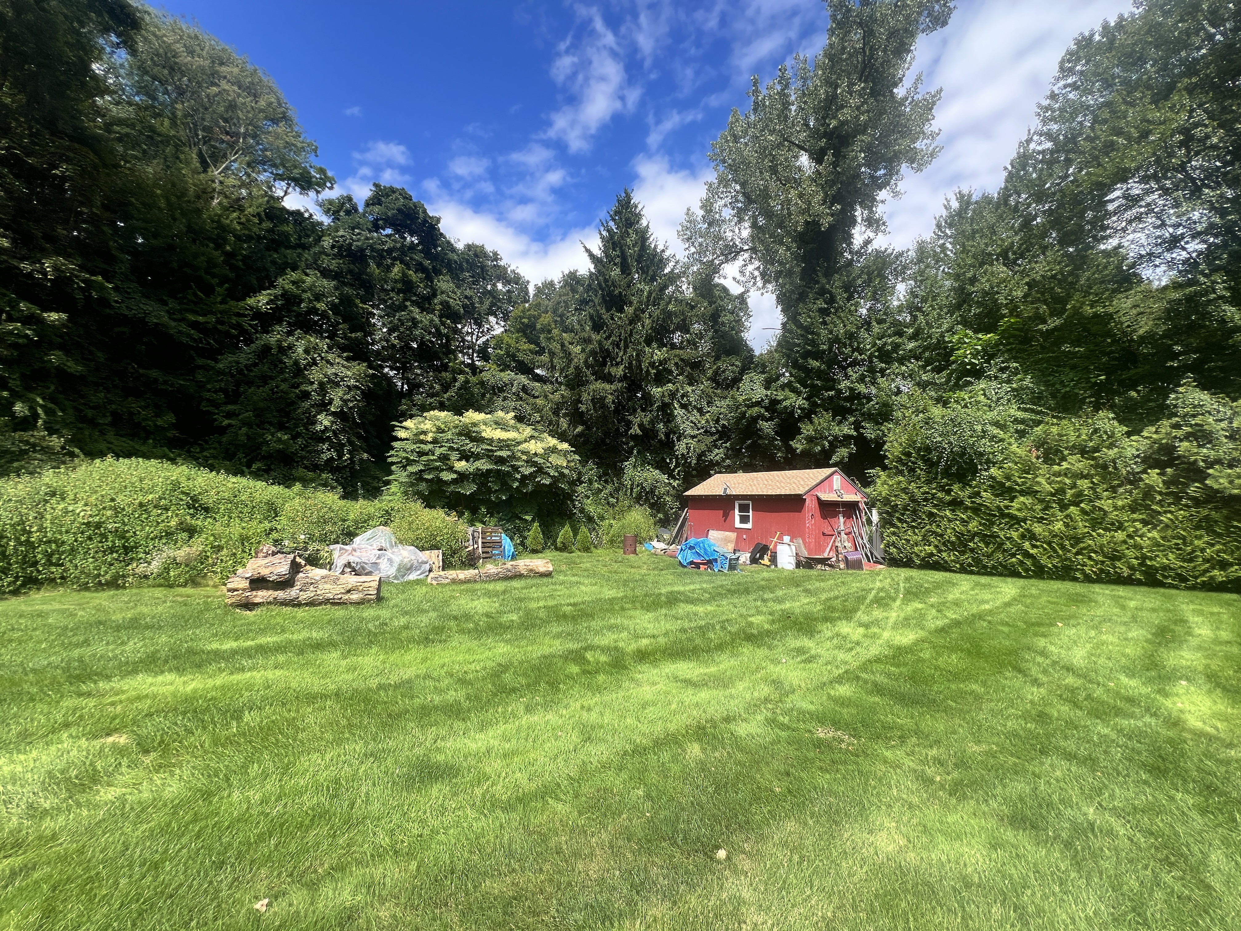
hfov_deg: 106.2
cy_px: 466
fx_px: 466
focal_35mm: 13
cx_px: 620
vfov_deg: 89.9
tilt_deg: +4.6
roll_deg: -0.9
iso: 32
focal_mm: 1.57
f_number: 1.8
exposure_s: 1/763
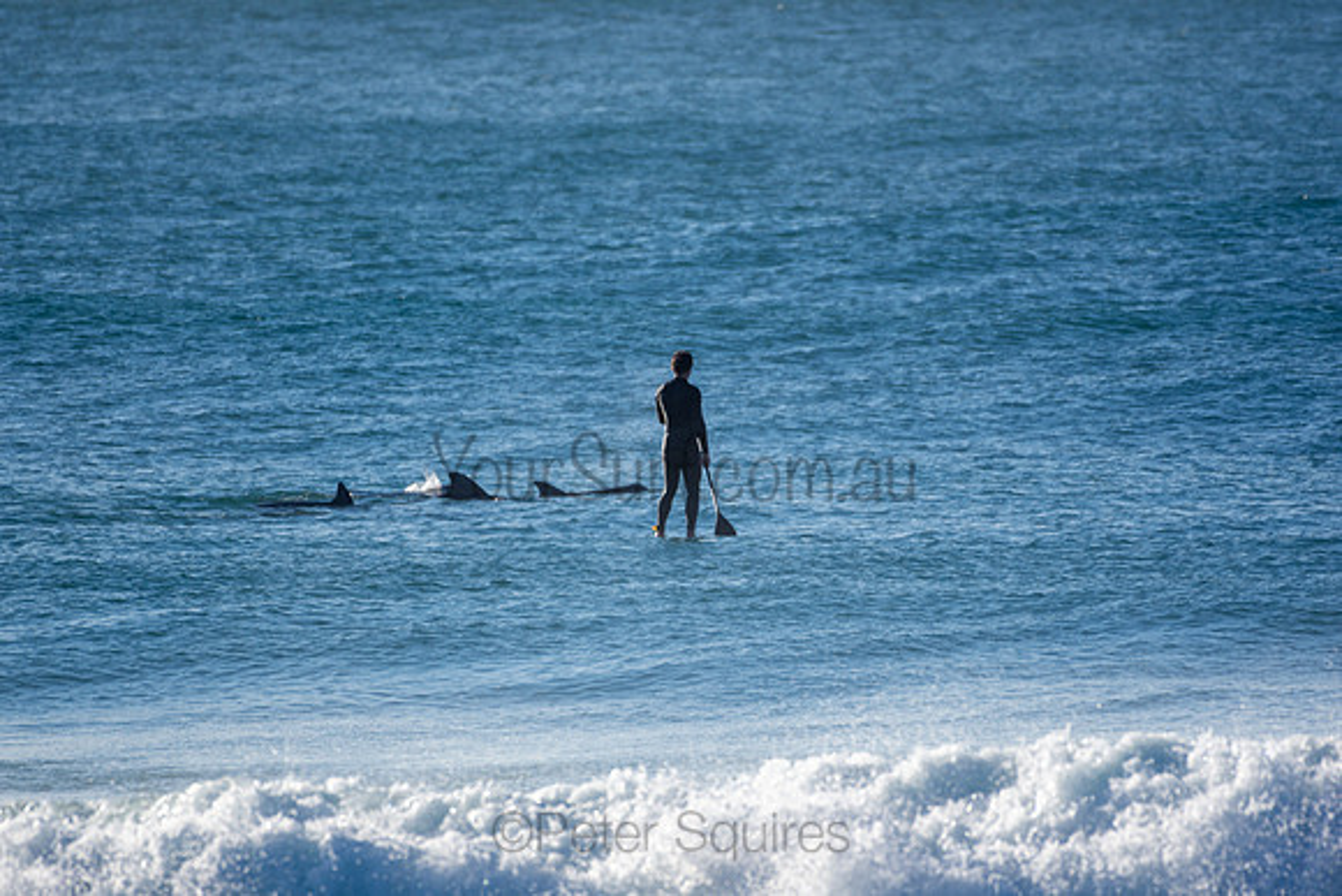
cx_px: 671
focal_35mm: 750
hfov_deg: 2.7
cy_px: 448
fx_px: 27964
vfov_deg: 1.8
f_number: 5.6
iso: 180
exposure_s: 1/1250
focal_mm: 500
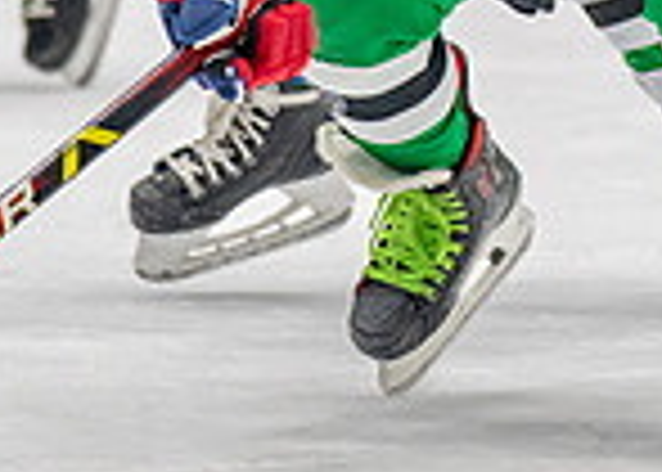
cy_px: -359
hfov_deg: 2.7
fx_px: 14007
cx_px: 348
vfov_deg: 1.9
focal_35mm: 745
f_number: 2.8
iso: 1000
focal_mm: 123
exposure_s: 1/1250
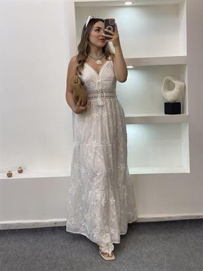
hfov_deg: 28.0
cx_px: 102
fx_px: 406
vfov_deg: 36.8
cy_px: 136
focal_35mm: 52
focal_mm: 6
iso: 64
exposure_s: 1/100
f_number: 2
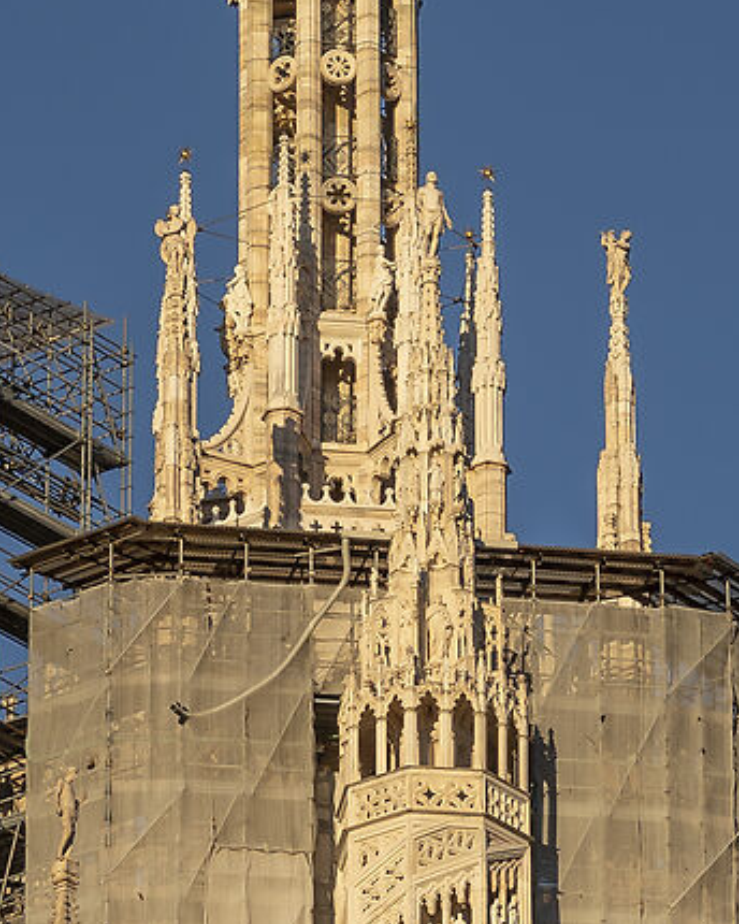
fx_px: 8585
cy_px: 662
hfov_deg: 4.9
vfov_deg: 6.2
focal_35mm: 314
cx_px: 354
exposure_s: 1/320
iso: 100
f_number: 8
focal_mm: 60
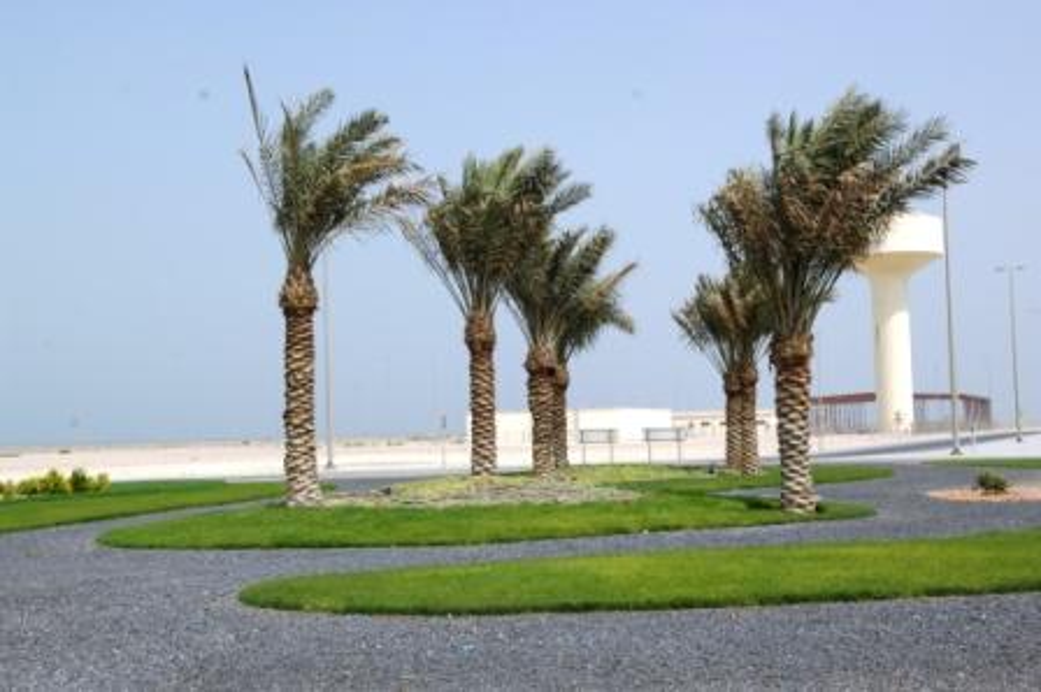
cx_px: 520
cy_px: 346
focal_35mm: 42
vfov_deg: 31.8
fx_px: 1214
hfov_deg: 46.4
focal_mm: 28
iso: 100
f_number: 9
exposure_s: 1/320
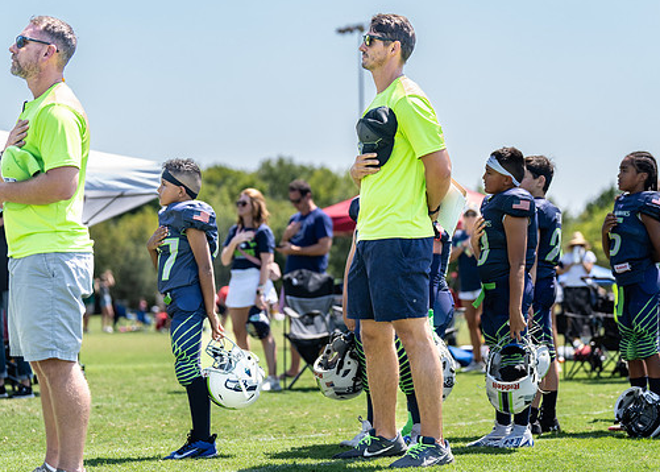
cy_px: 235
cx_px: 356
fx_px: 2025
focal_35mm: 108
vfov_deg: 13.3
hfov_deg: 18.5
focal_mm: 89
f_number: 2.8
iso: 100
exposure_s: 1/640
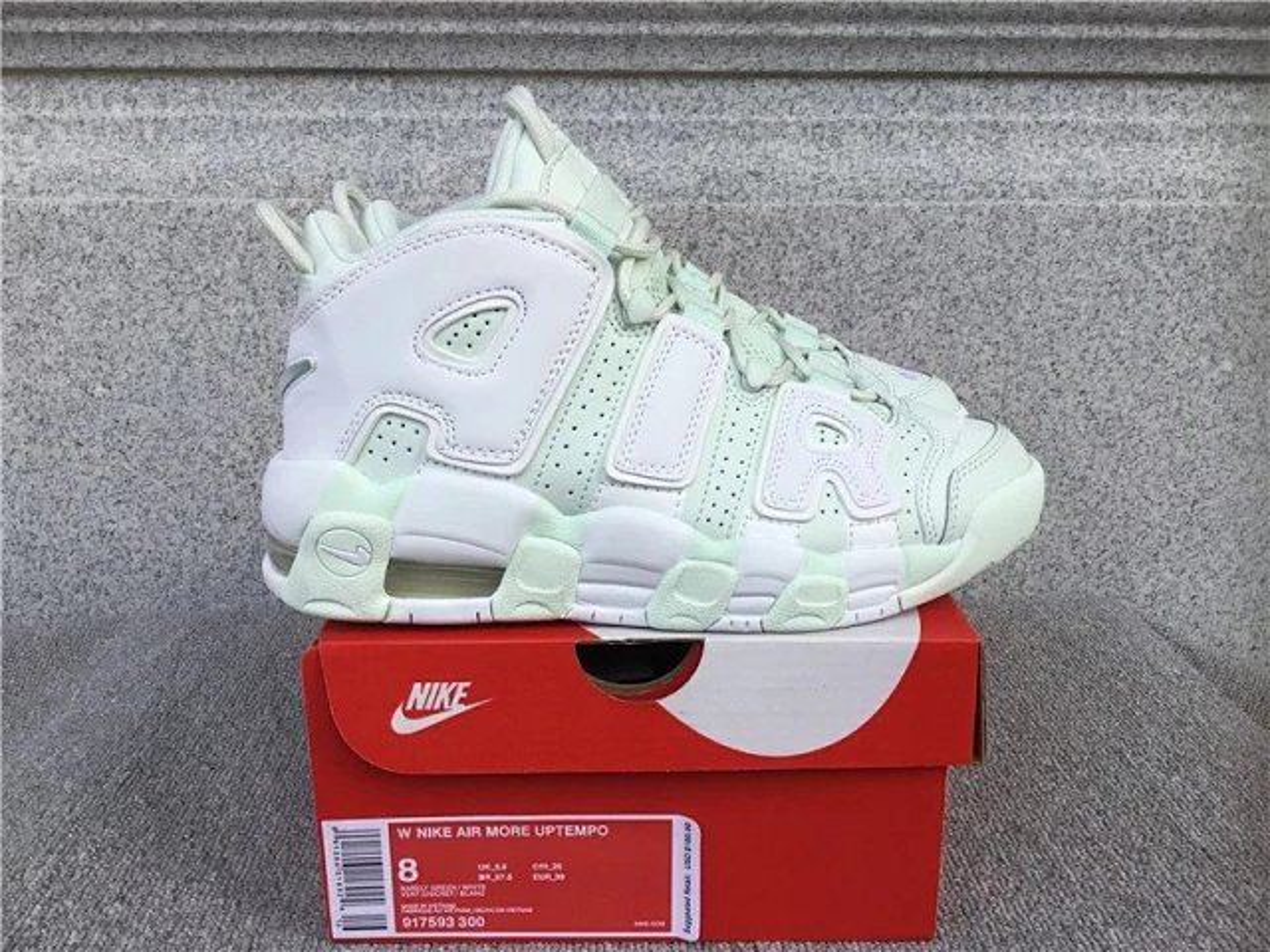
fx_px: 1137
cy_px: 476
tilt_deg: -14.8
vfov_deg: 45.4
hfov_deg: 58.4
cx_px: 635
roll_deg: +0.2
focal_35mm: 31
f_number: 2.4
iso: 25
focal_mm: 3.3
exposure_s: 1/608
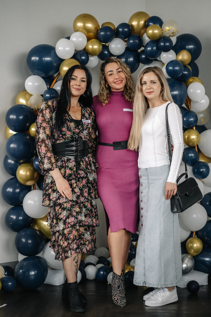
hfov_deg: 16.1
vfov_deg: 23.9
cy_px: 158
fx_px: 747
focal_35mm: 85
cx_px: 106
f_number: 2.2
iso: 160
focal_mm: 85
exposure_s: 1/250
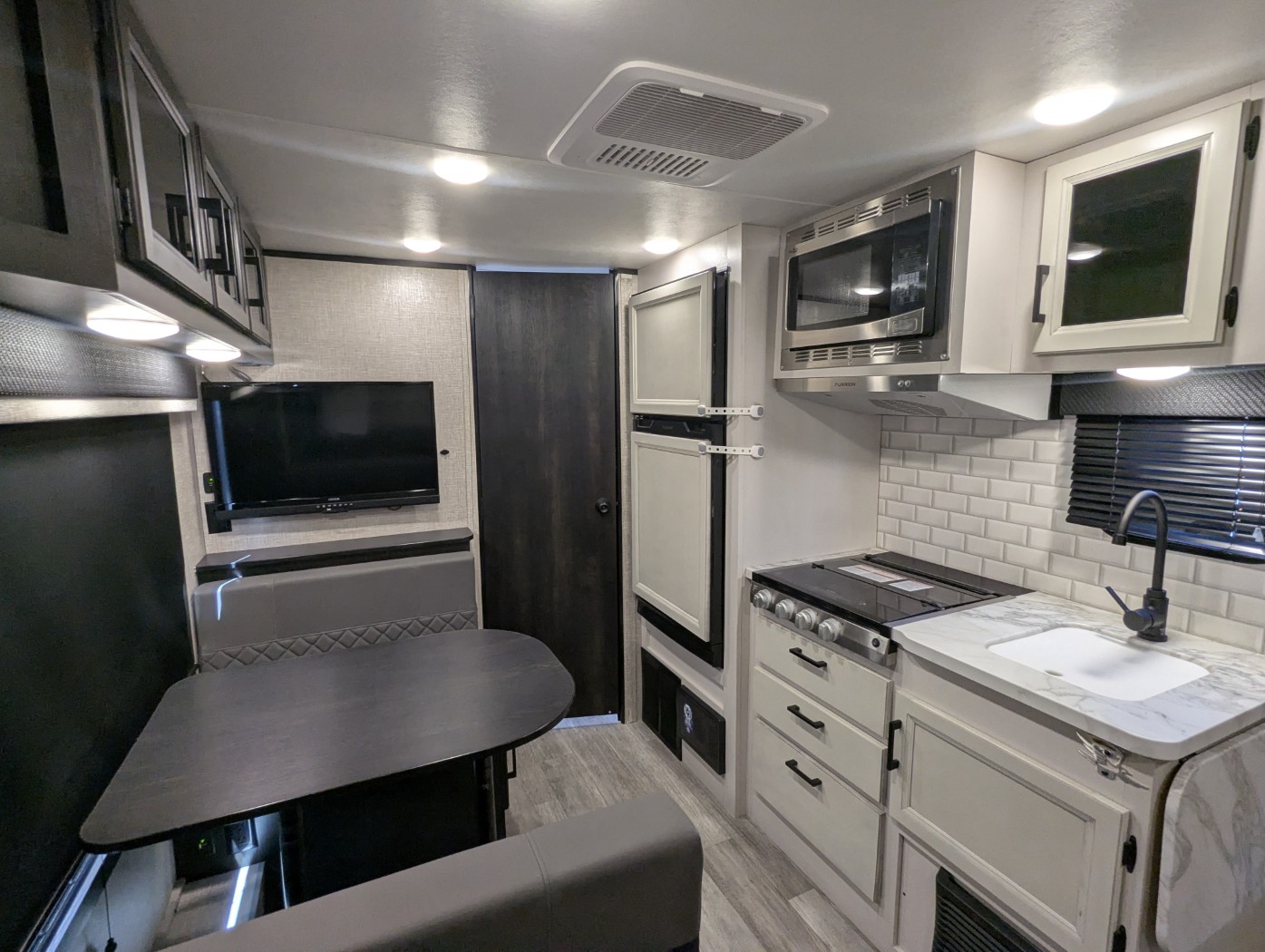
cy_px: 476
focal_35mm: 16
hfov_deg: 94.4
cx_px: 632
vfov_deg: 78.2
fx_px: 585
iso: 130
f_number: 2.2
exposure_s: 1/79.2
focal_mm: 2.35
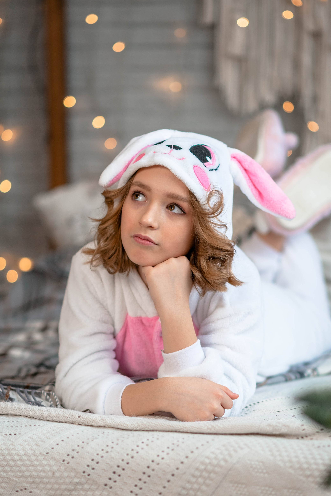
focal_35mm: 105
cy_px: 286
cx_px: 178
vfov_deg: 19.4
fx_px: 1447
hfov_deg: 13.0
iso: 320
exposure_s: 1/250
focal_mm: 85
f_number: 2
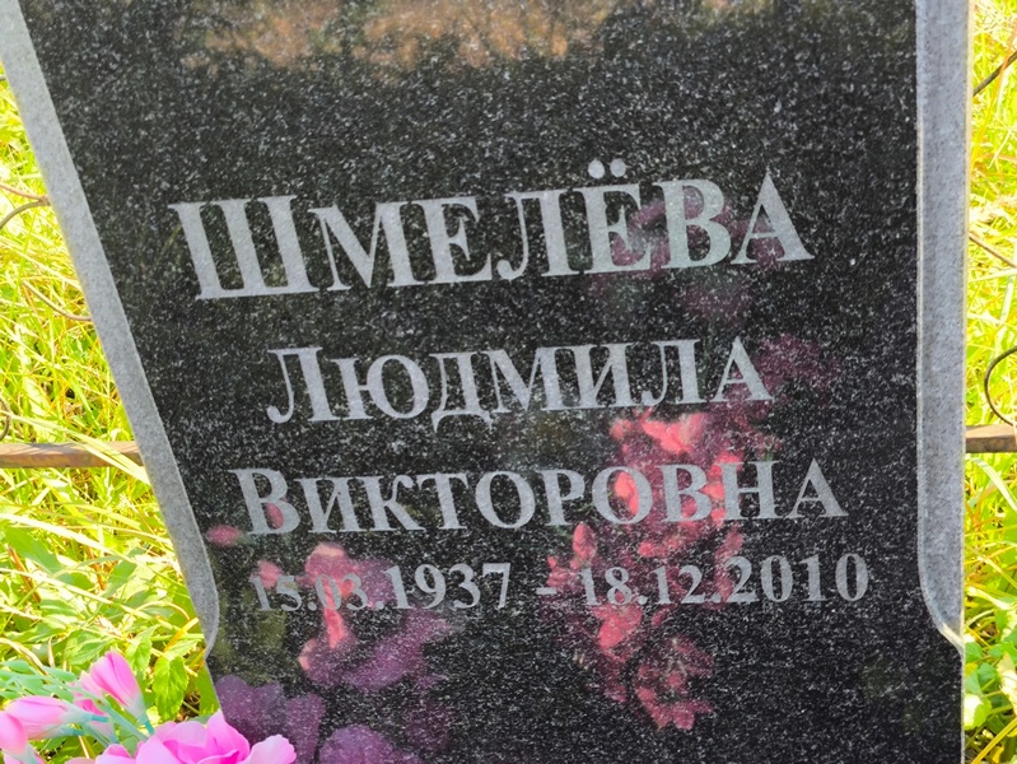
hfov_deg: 38.2
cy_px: 382
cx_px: 508
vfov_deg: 29.1
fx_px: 1470
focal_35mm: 50
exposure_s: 1/125
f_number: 1.7
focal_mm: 4.71
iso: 50
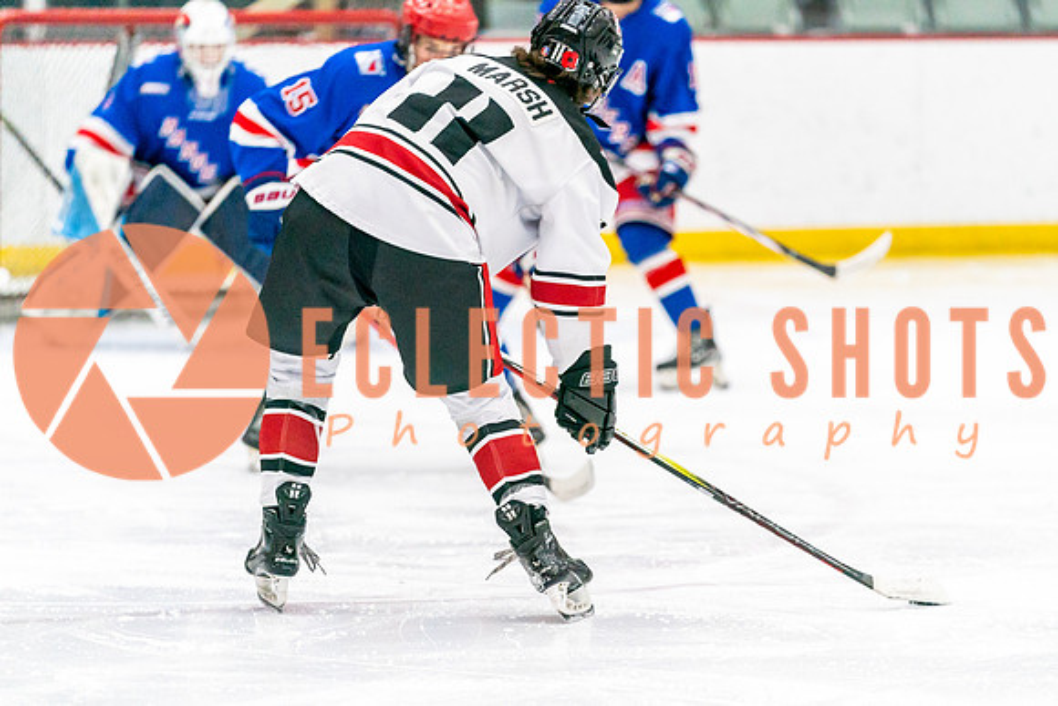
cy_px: 425
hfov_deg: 8.2
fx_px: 7386
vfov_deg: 5.5
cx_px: 572
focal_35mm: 251
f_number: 2.8
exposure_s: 1/1250
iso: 3200
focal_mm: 200
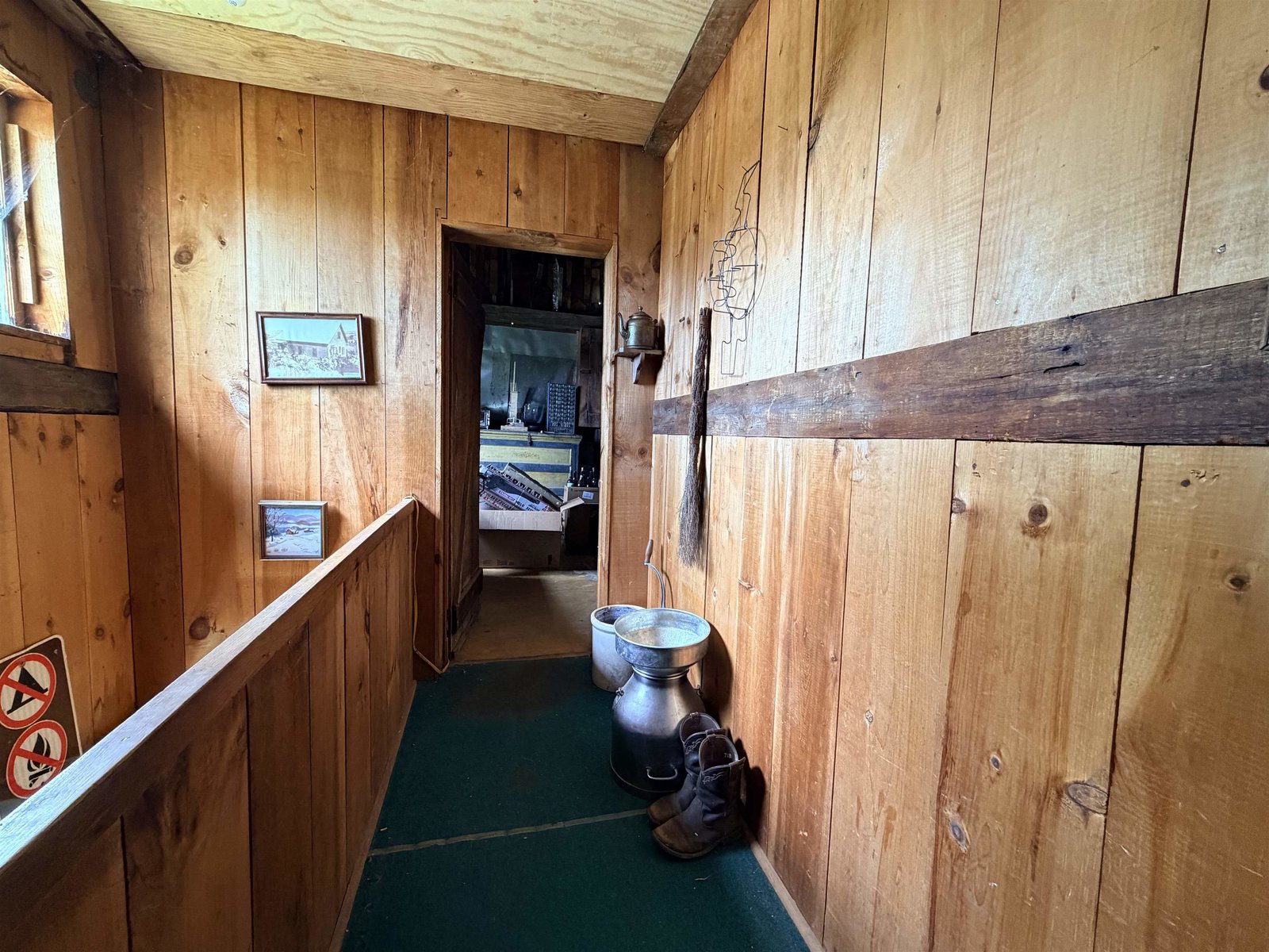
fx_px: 513
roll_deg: -1.4
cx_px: 634
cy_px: 476
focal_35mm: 14
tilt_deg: -4.0
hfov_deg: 102.1
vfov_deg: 85.7
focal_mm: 2.22
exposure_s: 1/67
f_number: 2.2
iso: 320
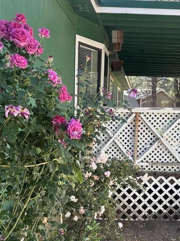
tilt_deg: -10.1
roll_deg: -1.4
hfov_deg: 23.2
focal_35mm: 63
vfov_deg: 30.0
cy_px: 195
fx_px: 437
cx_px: 71
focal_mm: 6.86
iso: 80
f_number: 1.78
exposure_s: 1/343
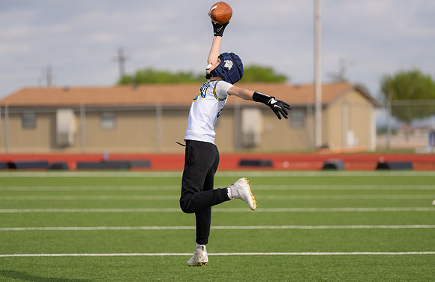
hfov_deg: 12.4
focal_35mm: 167
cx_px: 213
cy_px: 145
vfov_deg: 8.1
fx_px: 2000
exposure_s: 1/2000
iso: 100
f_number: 2.8
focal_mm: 160
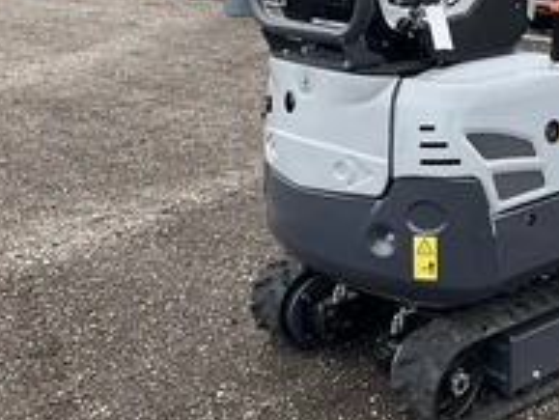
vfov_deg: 23.7
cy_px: 35
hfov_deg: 30.3
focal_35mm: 60
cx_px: 533
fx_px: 970
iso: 25
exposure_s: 1/482
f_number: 1.8
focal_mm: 3
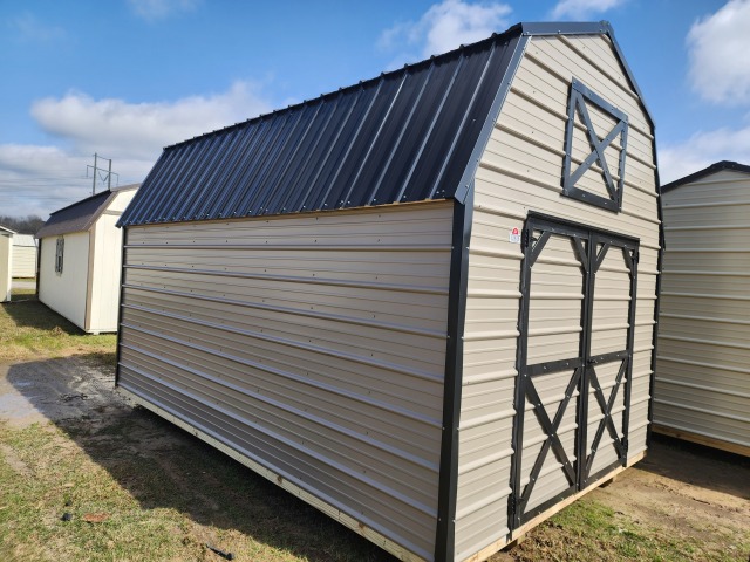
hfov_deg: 73.9
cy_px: 281
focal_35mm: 23
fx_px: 498
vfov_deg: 58.9
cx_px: 375
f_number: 1.8
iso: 12
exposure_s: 1/816
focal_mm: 6.4
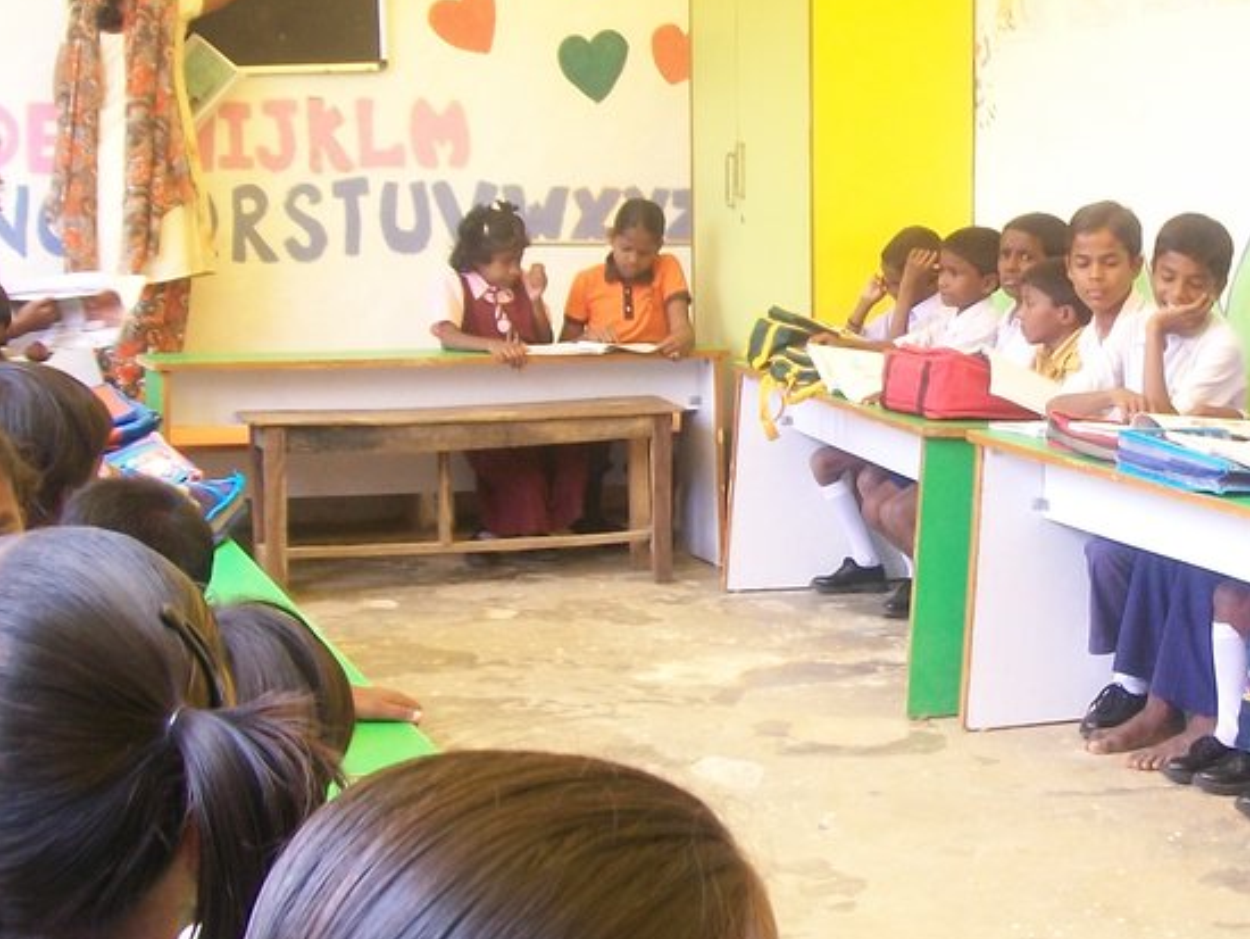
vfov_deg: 21.9
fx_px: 2420
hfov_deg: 28.5
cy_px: 409
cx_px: 964
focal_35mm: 67
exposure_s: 1/60
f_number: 2.7
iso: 80
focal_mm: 6
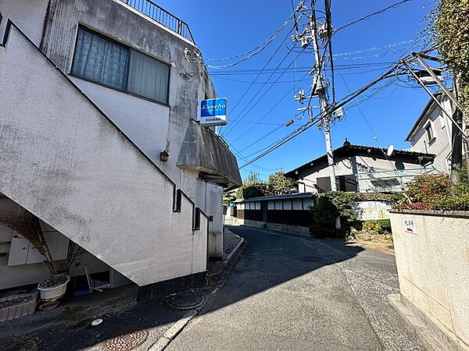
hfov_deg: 102.1
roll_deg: +1.0
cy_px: 176
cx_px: 234
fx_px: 190
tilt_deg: +8.1
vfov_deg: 85.7
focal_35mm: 14
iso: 40
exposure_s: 1/972
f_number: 2.2
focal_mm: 2.22
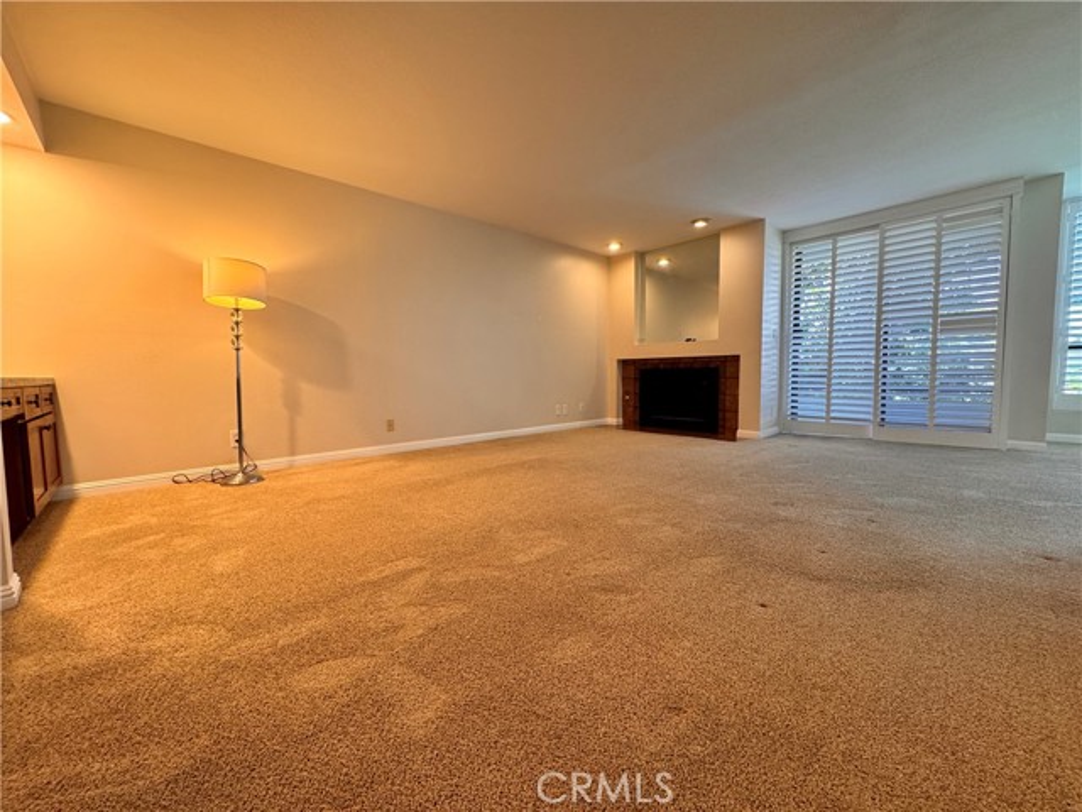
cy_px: 406
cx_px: 541
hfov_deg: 102.1
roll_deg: +0.7
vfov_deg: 85.7
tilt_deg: -5.0
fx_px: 438
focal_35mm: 14
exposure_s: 1/60
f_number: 2.2
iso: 200
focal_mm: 2.22
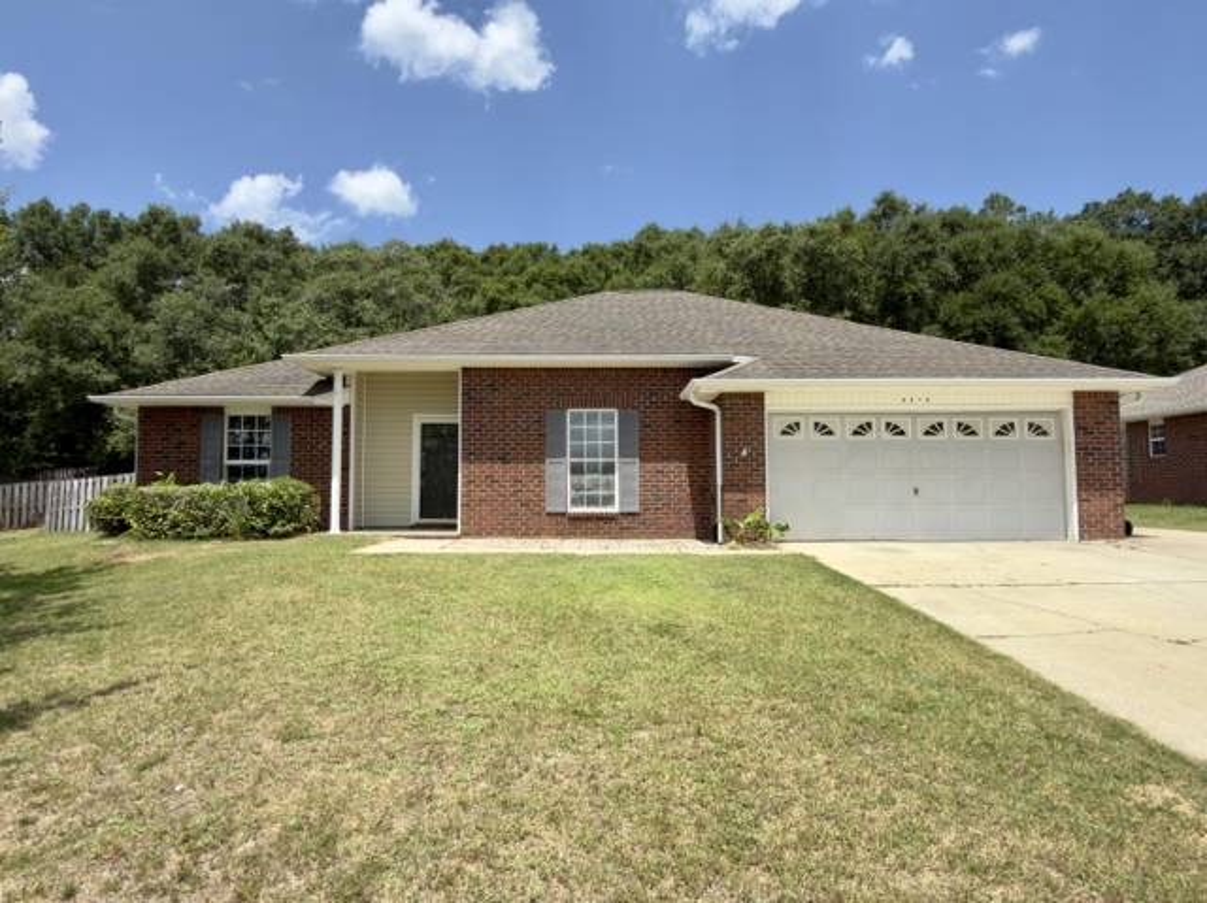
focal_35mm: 20
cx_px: 604
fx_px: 697
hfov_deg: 81.8
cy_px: 452
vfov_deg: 65.9
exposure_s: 1/691
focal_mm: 2.22
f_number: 2.2
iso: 16
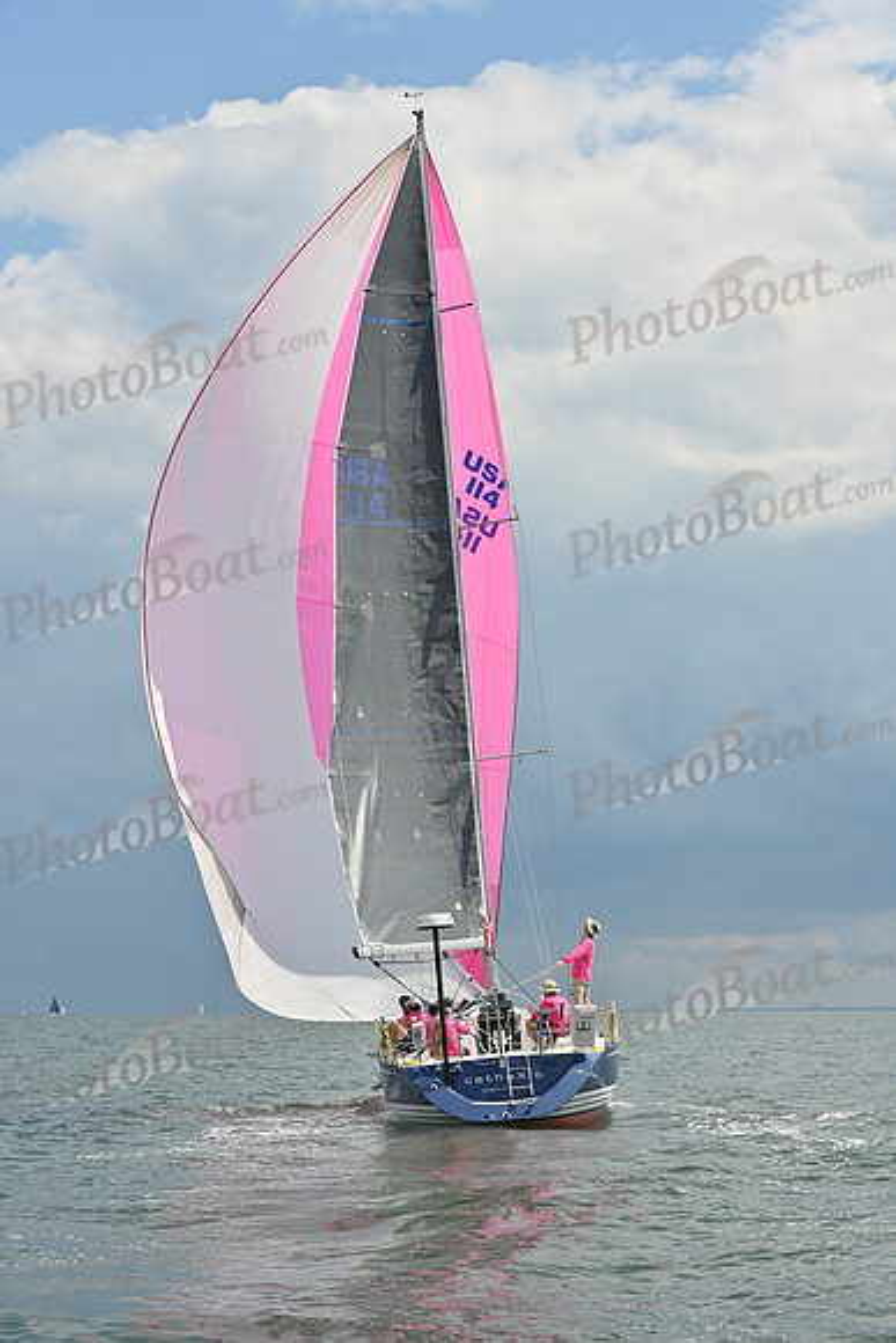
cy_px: 672
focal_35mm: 70
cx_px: 448
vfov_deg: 28.8
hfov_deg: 19.5
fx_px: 2612
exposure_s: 1/1250
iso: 320
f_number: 10
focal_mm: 70
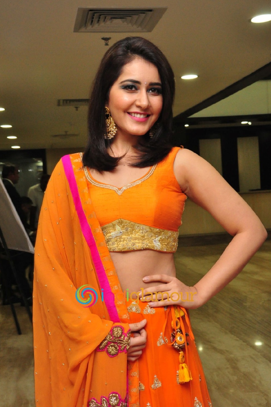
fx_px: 587
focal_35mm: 52
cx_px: 136
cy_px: 200
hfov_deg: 26.0
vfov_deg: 38.2
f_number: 8
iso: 1600
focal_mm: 34
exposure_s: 1/125
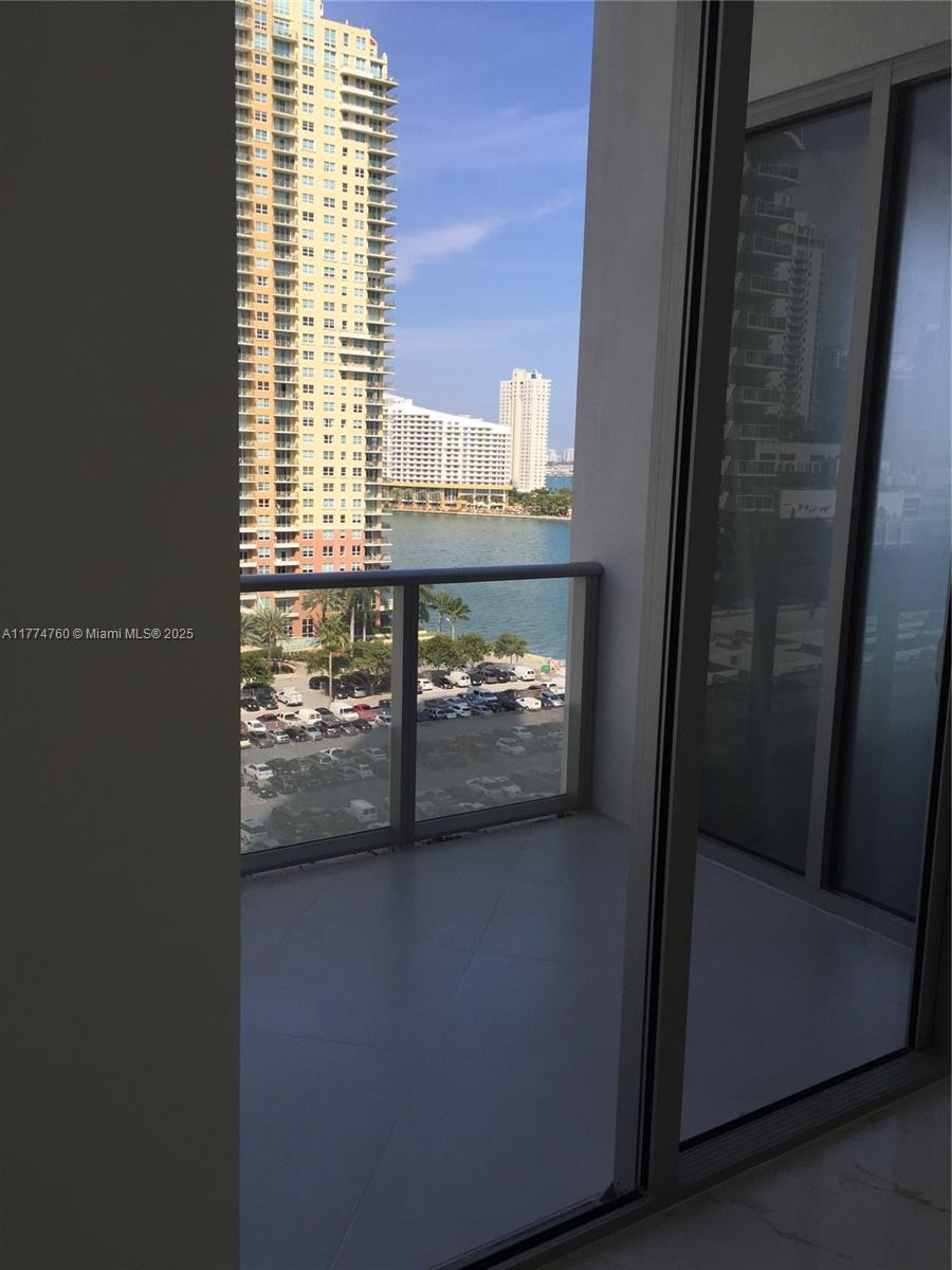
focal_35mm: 29
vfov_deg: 61.7
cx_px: 476
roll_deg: -1.6
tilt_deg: -9.4
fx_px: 1063
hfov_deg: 48.2
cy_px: 635
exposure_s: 1/807
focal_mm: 4.15
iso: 32
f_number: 2.2
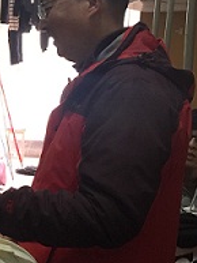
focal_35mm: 80
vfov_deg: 24.4
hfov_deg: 17.4
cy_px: 127
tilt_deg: -6.5
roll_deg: -2.4
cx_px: -52
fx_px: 606
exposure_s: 1/17
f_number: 2.2
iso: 125
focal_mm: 4.15
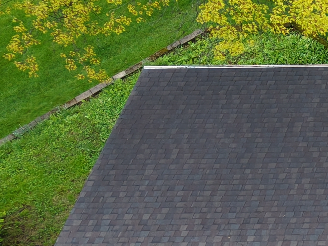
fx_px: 1156
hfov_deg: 13.4
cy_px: 210
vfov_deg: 12.1
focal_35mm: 122
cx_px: 700
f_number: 1.8
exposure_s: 1/15
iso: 160
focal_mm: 8.67
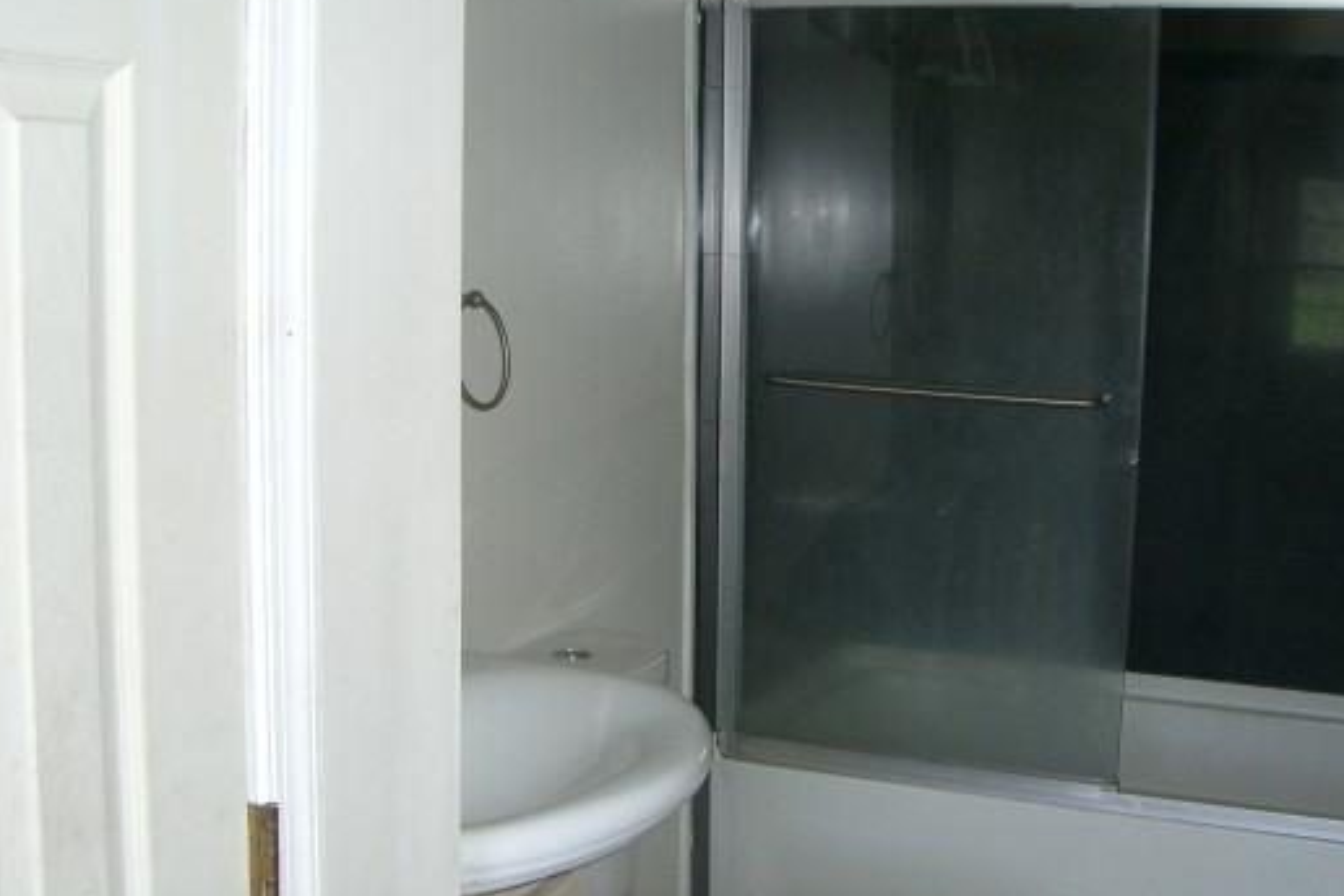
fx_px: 1829
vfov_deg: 27.5
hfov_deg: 40.2
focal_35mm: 49
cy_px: 419
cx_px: 787
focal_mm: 6.2
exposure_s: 1/60
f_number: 2.7
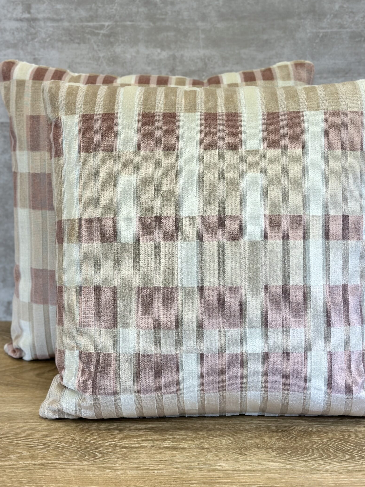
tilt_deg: -15.7
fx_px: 830
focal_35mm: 59
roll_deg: +0.4
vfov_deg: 32.7
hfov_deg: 24.8
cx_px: 196
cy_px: 223
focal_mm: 6.86
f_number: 1.78
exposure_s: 1/221
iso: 80
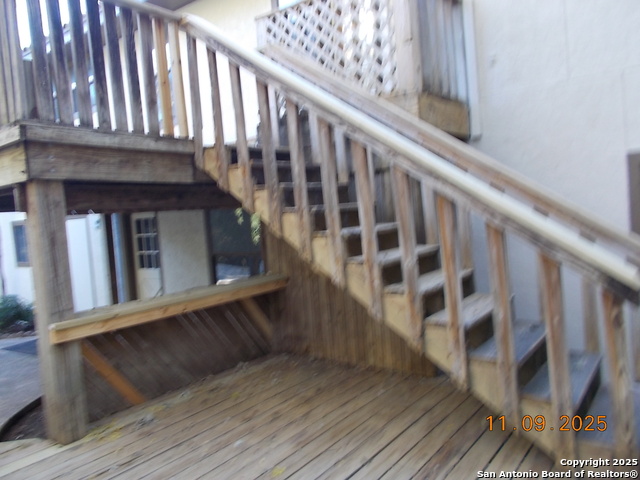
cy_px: 240
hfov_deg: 67.3
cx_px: 320
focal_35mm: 26
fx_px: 481
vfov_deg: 53.1
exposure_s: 1/25
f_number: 3.2
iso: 125
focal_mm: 4.6
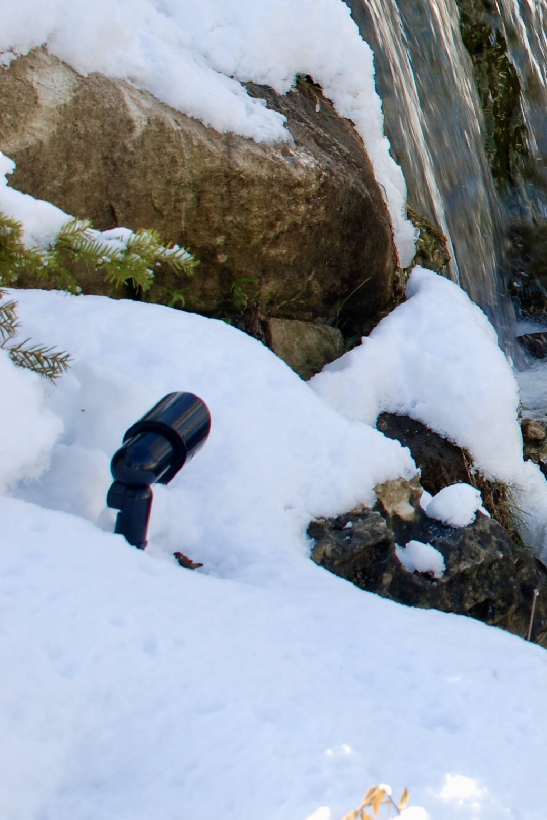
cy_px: 231
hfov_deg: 12.7
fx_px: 2211
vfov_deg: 20.9
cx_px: 1019
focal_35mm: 97
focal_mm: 26
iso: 140
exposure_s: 1/125
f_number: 5.6
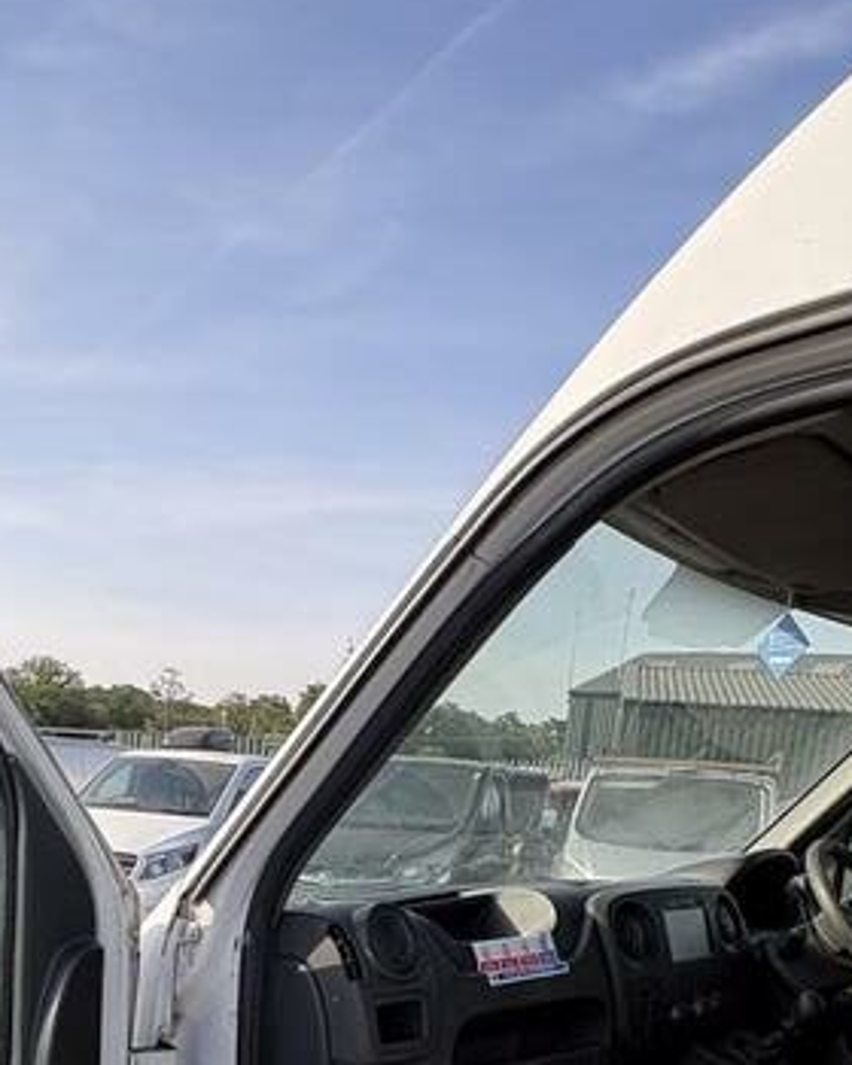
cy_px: 1025
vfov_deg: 45.0
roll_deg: -2.6
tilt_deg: -6.1
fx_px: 1103
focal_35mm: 35
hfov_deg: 41.8
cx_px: 307
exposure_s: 1/479
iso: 40
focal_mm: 2.22
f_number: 2.2
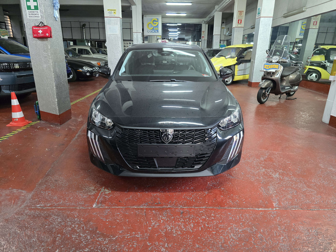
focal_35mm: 23
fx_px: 223
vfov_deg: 58.9
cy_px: 126
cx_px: 168
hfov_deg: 73.9
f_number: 1.7
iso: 1000
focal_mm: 6.3
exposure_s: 1/100
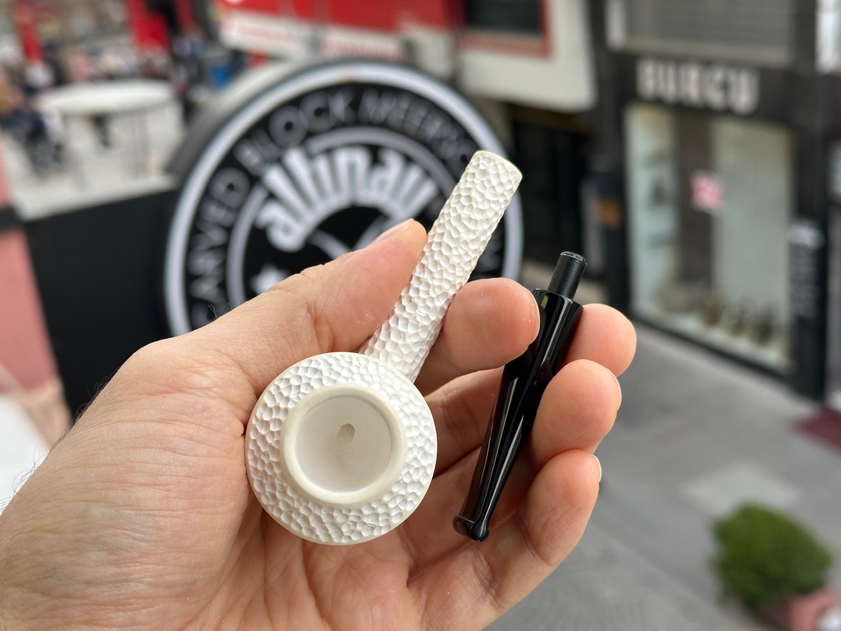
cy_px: 316
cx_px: 420
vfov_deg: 30.3
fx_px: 1166
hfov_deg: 39.7
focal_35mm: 48
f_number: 1.78
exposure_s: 1/401
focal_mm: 6.86
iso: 64
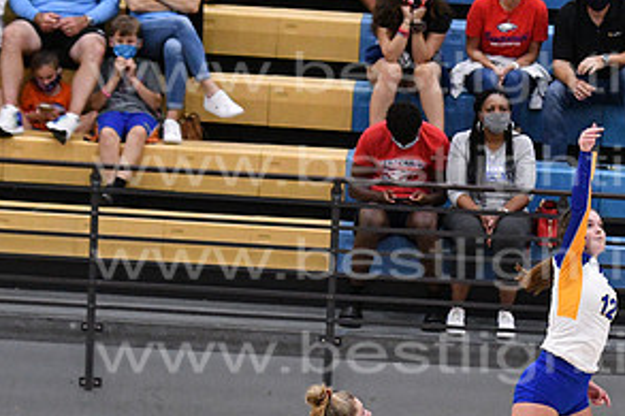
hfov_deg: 7.1
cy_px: 404
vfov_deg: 4.7
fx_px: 5049
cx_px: 582
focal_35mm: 291
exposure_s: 1/1000
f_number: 3.2
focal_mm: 98
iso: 6400
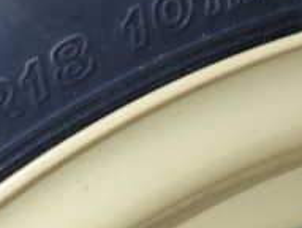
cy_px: 157
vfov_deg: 15.7
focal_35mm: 94
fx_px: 822
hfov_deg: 20.0
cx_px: -19
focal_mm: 5.4
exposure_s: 1/30
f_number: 6.3
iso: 100
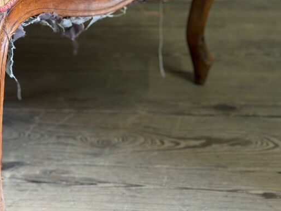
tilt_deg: -19.3
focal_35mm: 113
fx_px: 917
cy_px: 71
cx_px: 29
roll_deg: +2.6
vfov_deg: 13.1
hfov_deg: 17.2
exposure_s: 1/50
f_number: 1.78
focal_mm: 6.76
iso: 125
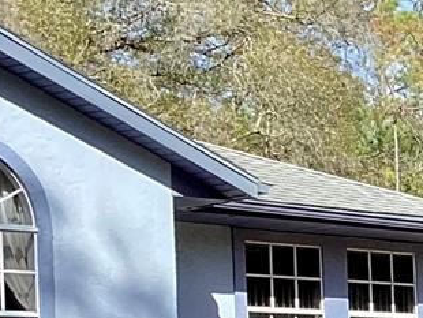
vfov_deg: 9.2
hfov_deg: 10.8
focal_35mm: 160
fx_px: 1957
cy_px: 371
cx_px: 969
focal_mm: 3.3
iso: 25
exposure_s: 1/595
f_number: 2.4
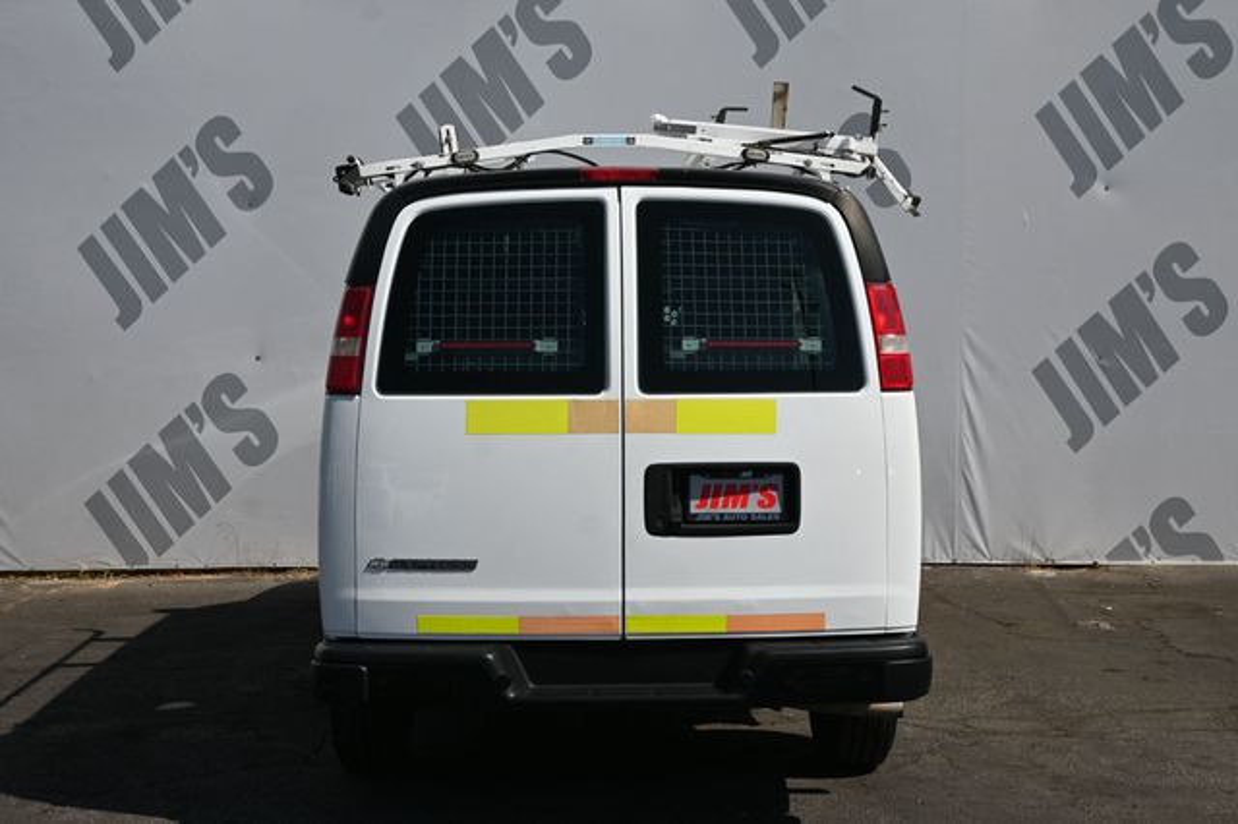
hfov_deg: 38.9
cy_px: 412
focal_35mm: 51
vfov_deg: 26.5
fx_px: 1753
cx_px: 619
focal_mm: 34
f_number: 7.1
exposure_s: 1/400
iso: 100
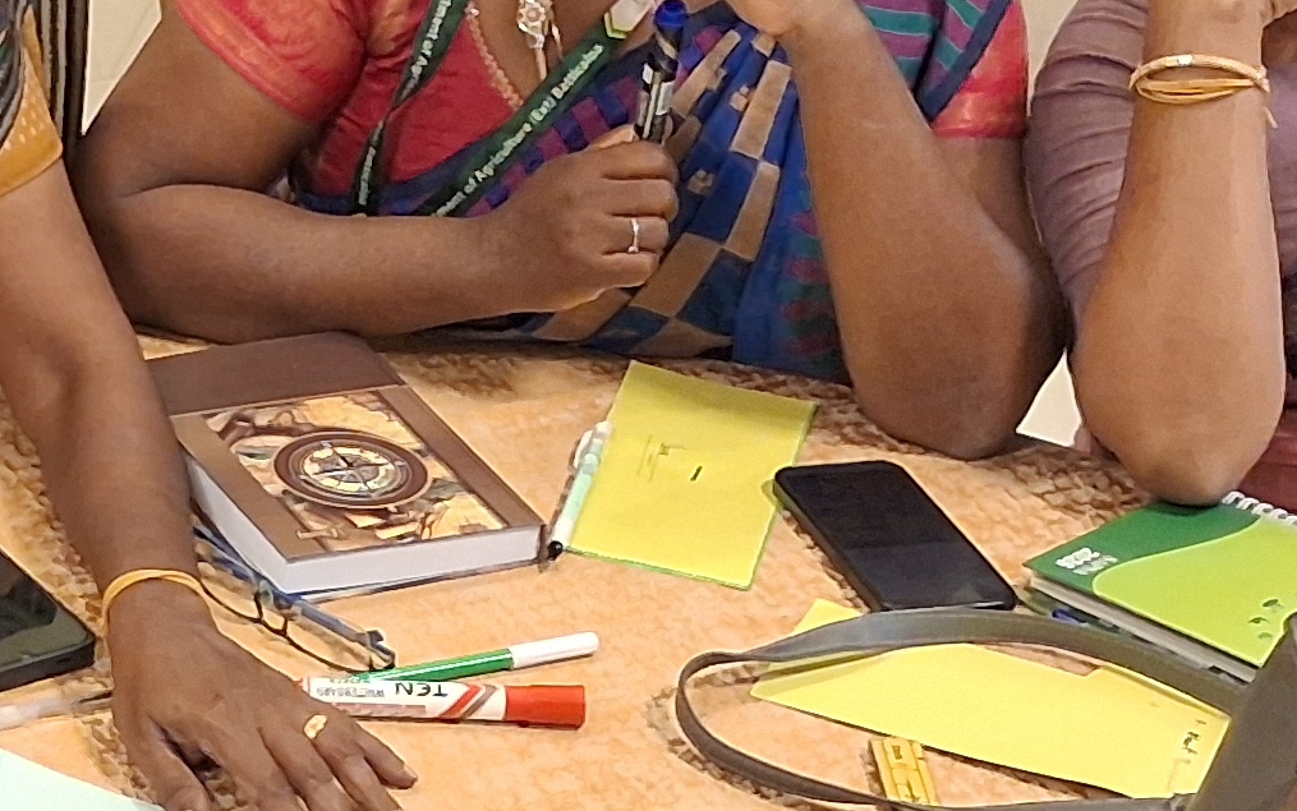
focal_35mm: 115
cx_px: 118
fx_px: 4066
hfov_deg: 17.8
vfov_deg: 11.4
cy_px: 321
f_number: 1.8
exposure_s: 1/50
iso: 320
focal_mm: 4
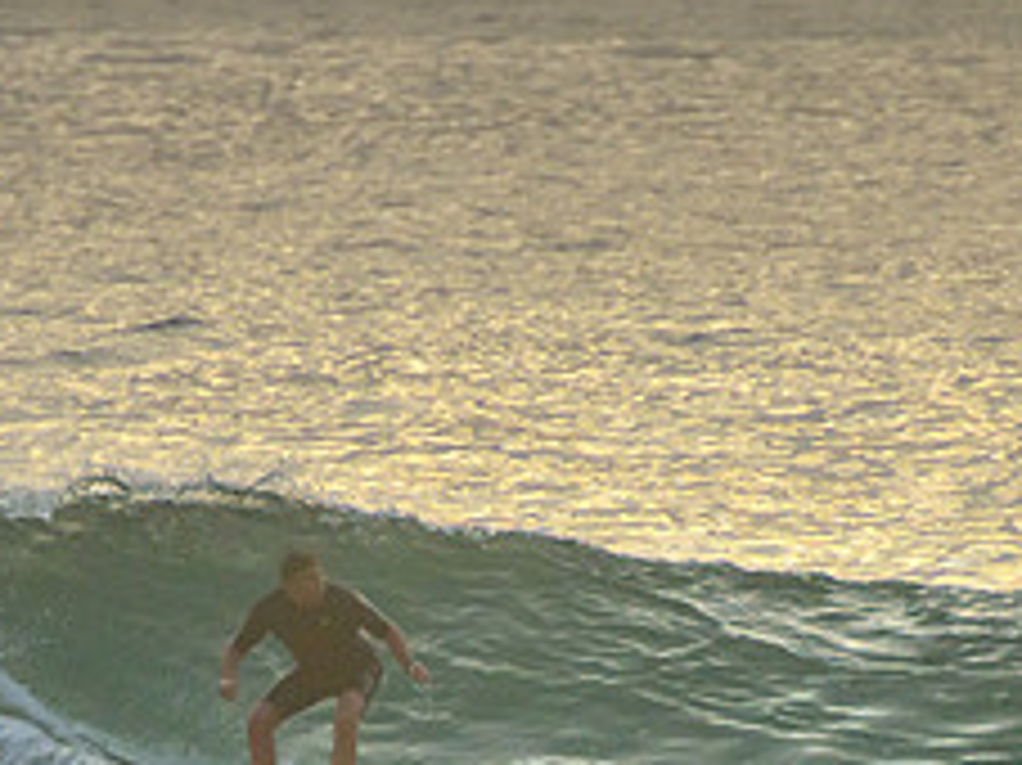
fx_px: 39925
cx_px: 430
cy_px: 792
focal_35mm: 1353
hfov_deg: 1.5
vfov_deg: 1.1
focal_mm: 400
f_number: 5.6
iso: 640
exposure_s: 1/2000
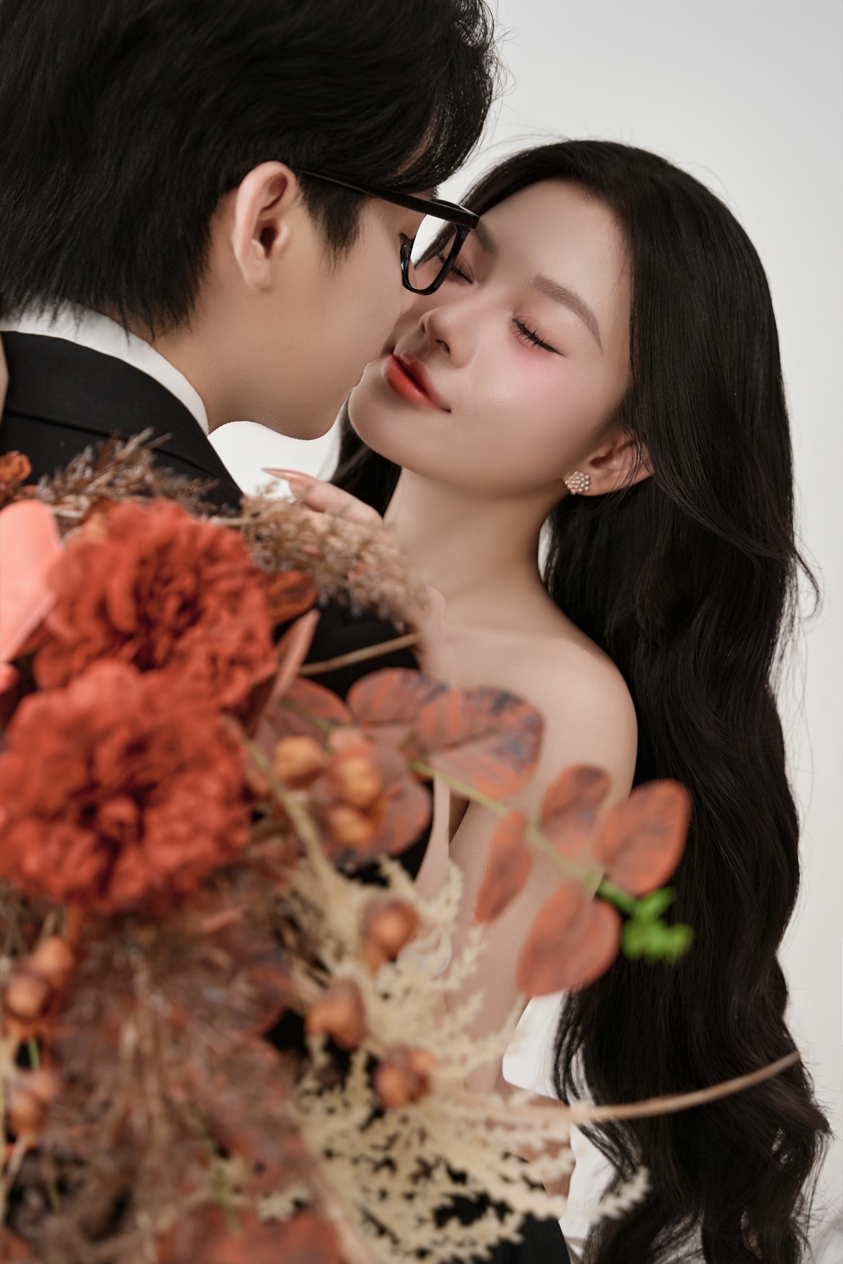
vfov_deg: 29.8
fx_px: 2374
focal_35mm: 68
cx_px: 422
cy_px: 632
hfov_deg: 20.1
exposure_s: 1/160
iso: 200
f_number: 3.5
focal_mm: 67.6
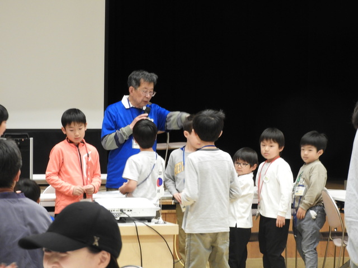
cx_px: 179
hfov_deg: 11.6
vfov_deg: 8.7
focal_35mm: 170
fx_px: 1758
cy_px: 134
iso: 400
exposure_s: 1/25
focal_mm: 30.5
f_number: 5.2
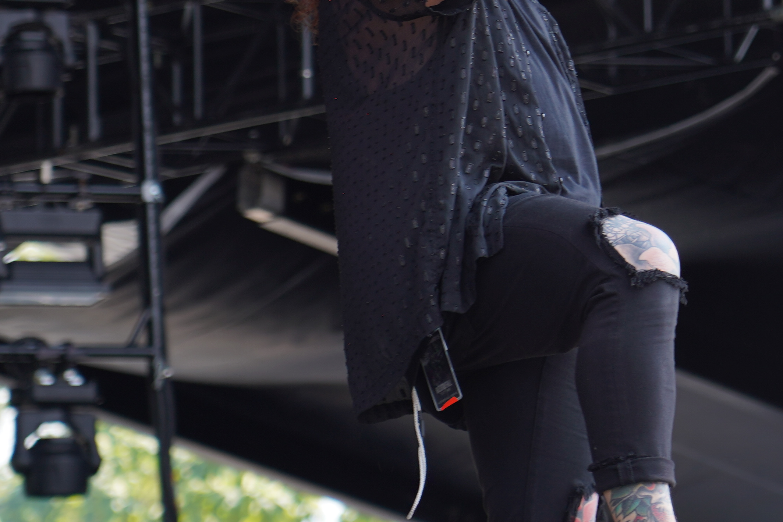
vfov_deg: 4.6
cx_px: 680
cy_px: -43
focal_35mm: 296
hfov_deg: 6.9
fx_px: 6438
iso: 100
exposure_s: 1/160
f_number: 4.5
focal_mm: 105
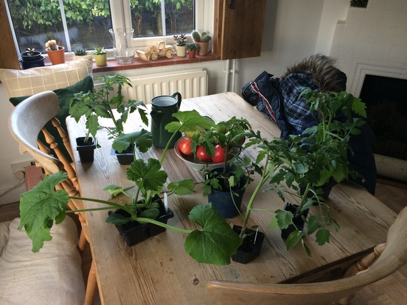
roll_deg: -0.7
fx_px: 341
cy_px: 152
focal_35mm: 29
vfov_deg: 48.2
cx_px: 204
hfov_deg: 61.7
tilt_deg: -31.0
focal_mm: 4.15
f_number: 2.2
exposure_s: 1/33
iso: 64
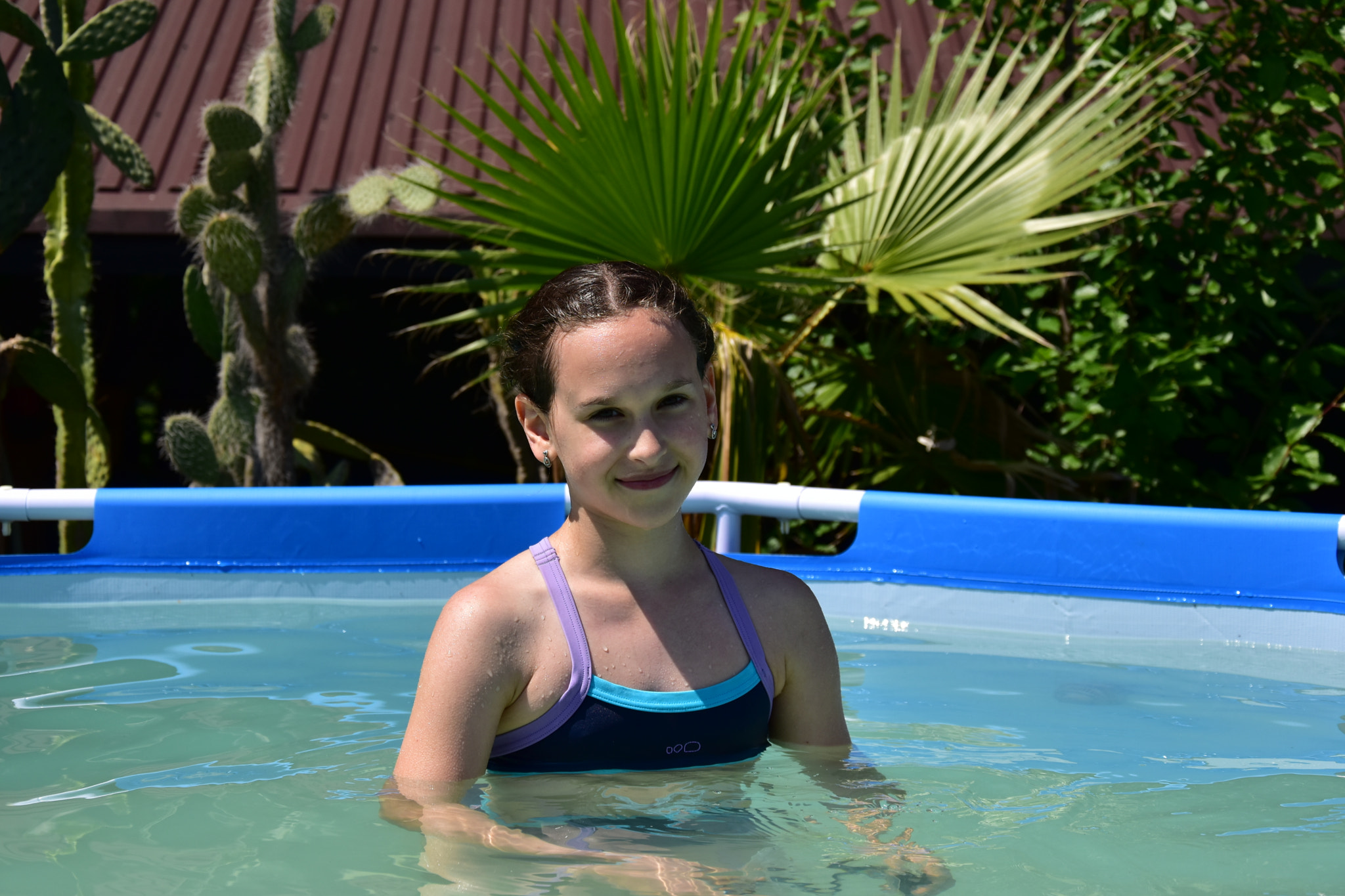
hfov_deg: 27.0
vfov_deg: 18.2
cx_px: 672
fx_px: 2802
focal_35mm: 75
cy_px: 448
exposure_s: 1/1250
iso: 200
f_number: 5.6
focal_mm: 50
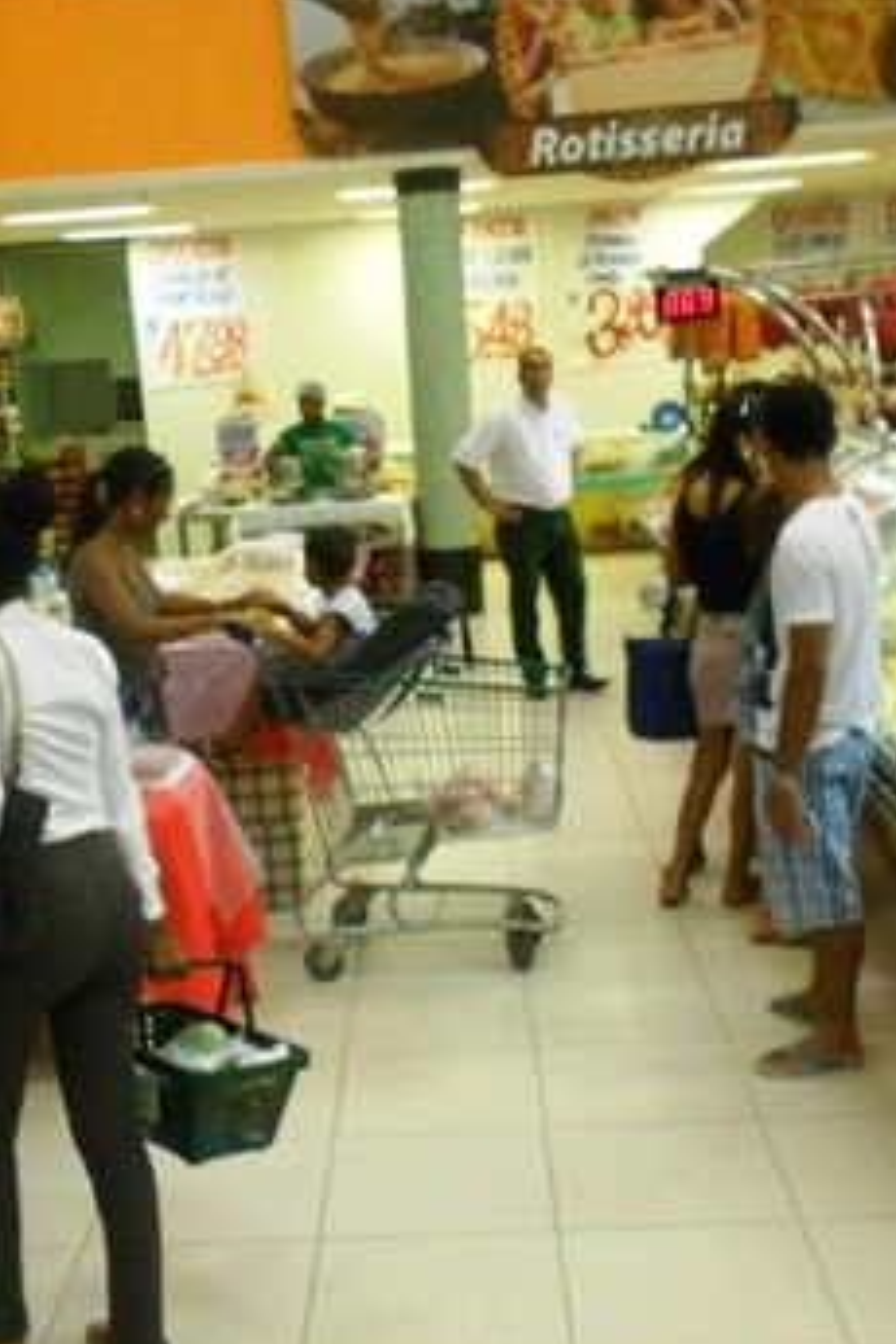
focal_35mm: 47
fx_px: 1755
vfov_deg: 41.8
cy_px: 767
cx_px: 351
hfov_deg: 28.6
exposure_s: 1/30
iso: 400
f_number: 3.2
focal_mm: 4.6
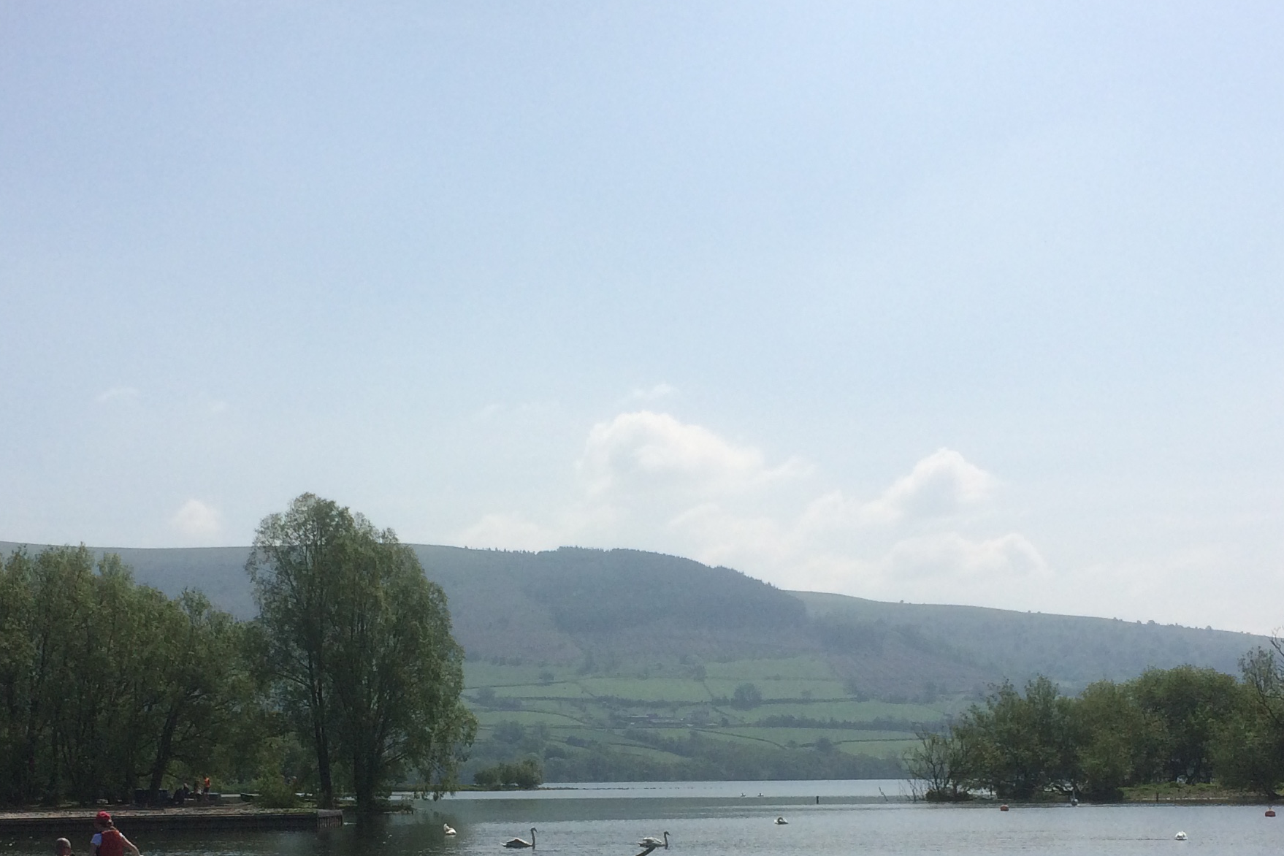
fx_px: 1997
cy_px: 744
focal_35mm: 56
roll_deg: +1.4
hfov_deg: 35.6
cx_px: 585
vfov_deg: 23.6
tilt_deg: -0.7
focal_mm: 4.15
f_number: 2.2
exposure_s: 1/5882
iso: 40
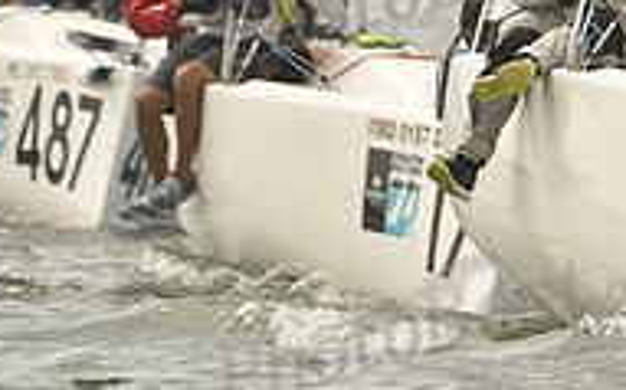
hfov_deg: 2.3
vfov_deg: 1.4
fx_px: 15818
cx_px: 849
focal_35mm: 928
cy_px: 107
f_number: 7.1
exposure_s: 1/1250
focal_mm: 300
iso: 320
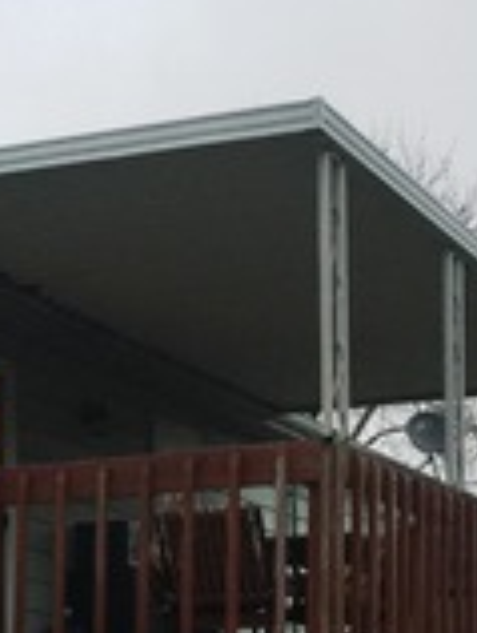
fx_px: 1612
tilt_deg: +3.1
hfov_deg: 16.4
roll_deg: +0.5
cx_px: -32
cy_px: 681
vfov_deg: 21.2
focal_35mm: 88
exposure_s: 1/15
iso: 32
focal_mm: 4.15
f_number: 2.2
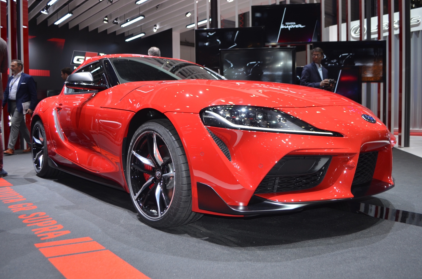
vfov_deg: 42.2
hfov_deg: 60.4
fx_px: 363
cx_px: 216
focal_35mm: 31
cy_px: 136
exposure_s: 1/125
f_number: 3.8
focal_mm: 20
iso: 400
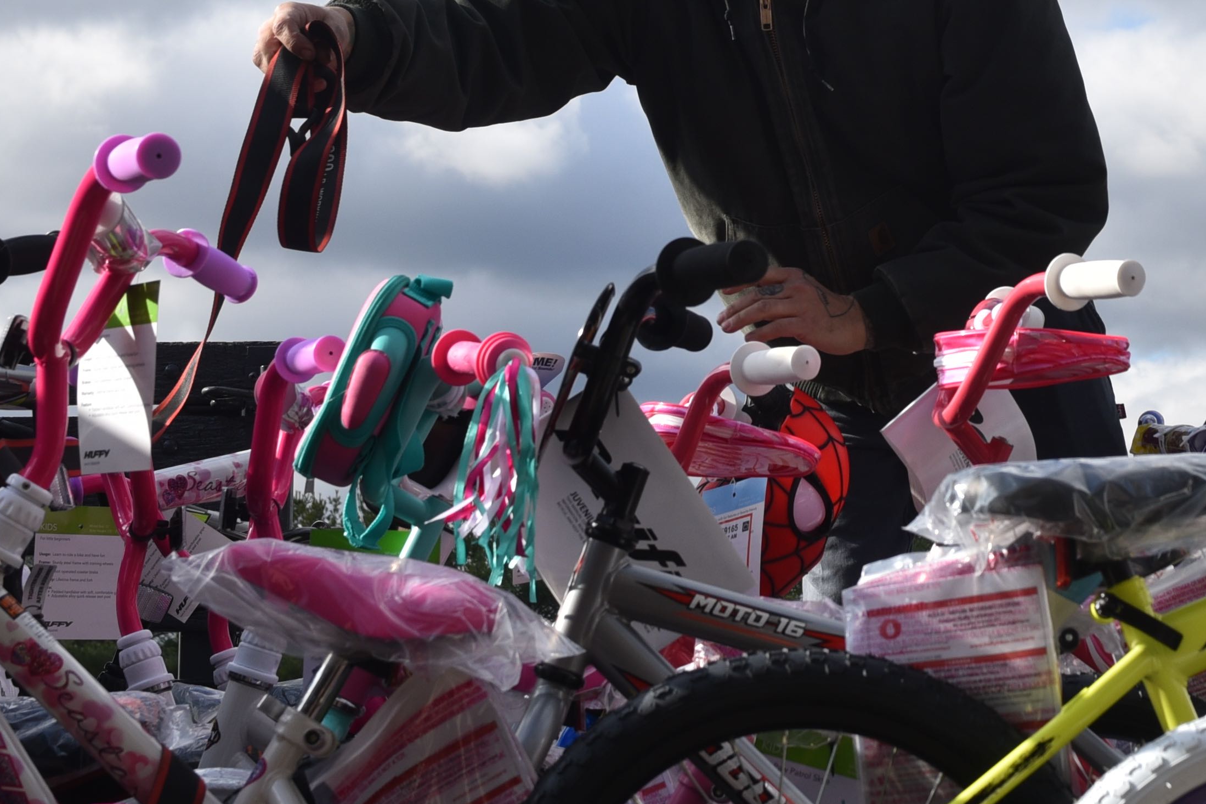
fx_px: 3484
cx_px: 1102
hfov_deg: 19.3
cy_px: 48
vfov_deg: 13.0
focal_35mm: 104
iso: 200
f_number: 10
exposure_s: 1/400
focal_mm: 38
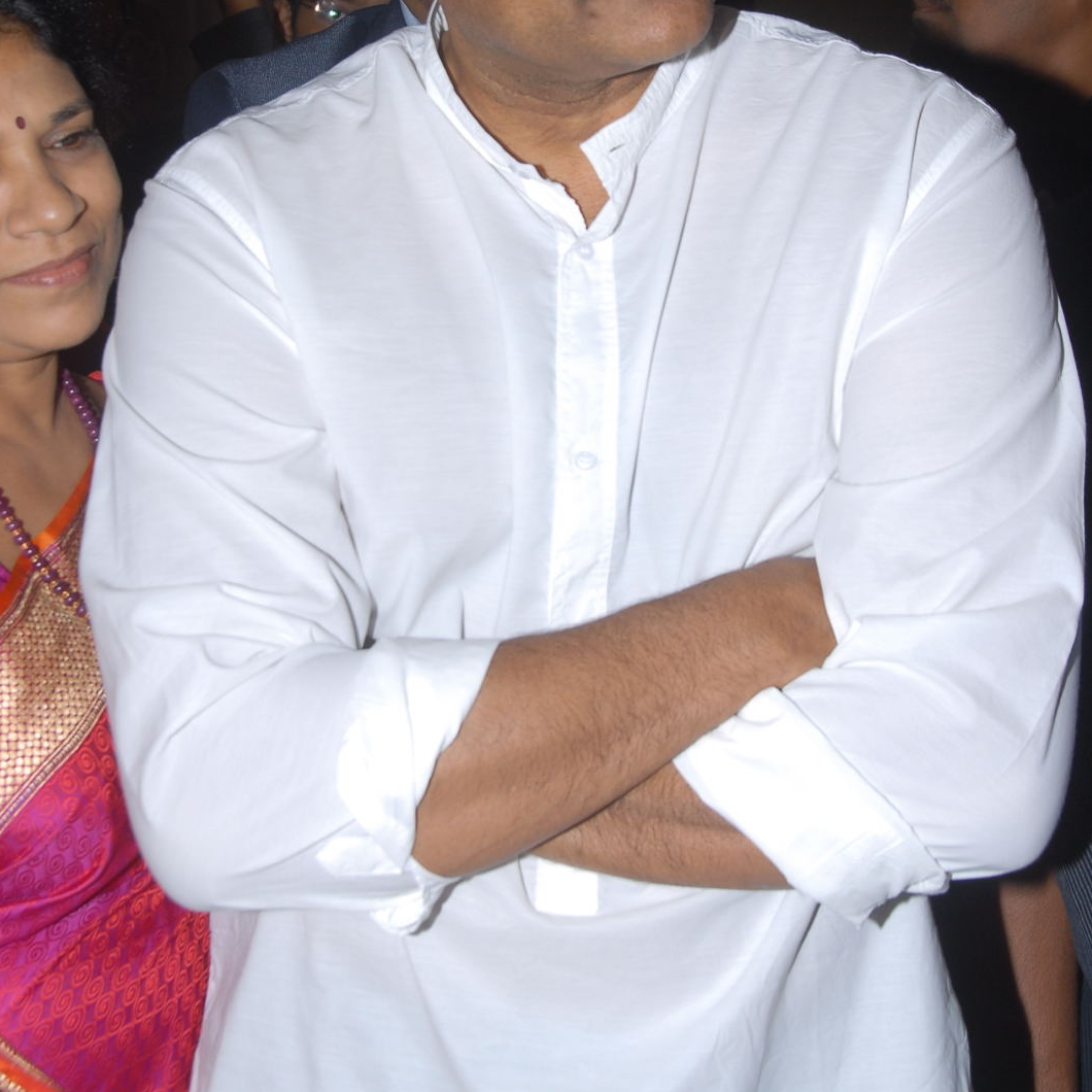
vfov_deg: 21.3
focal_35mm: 81
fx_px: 2891
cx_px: 540
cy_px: 312
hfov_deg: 21.4
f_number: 9
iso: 200
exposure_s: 1/125
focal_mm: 42
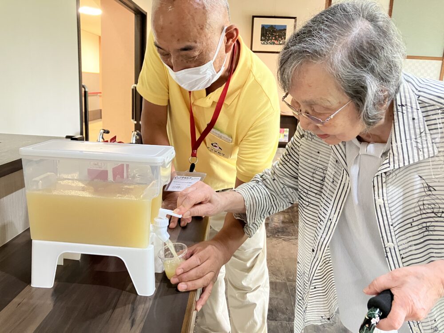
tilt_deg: -11.1
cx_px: 222
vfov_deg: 49.7
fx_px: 359
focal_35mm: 28
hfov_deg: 63.4
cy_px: 166
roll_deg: -3.7
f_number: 1.8
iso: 400
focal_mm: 3.99
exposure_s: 1/32
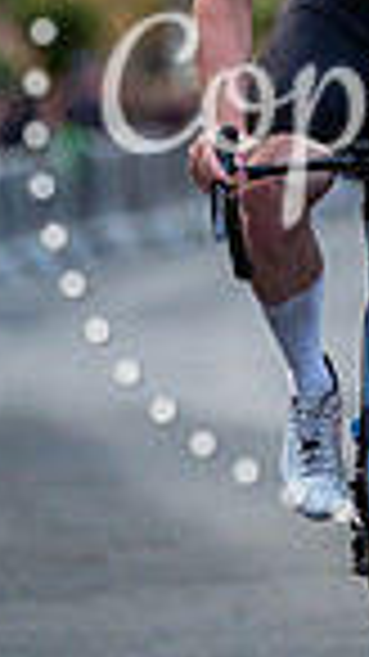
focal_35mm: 583
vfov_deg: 3.7
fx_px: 10153
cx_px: 531
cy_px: -270
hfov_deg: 2.1
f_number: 2.8
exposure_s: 1/1000
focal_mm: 180
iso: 1250
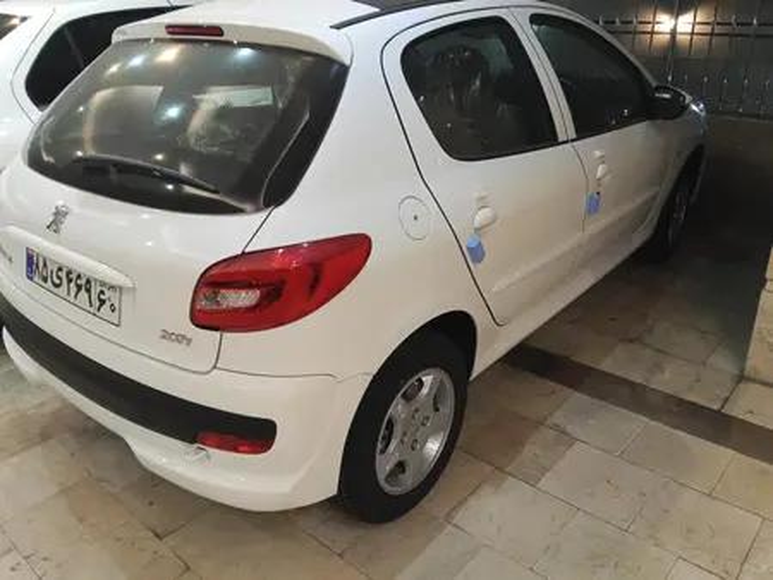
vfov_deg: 51.4
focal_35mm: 27
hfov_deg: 65.3
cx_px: 386
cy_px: 290
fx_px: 603
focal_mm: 3.98
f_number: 1.8
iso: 800
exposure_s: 1/33.3
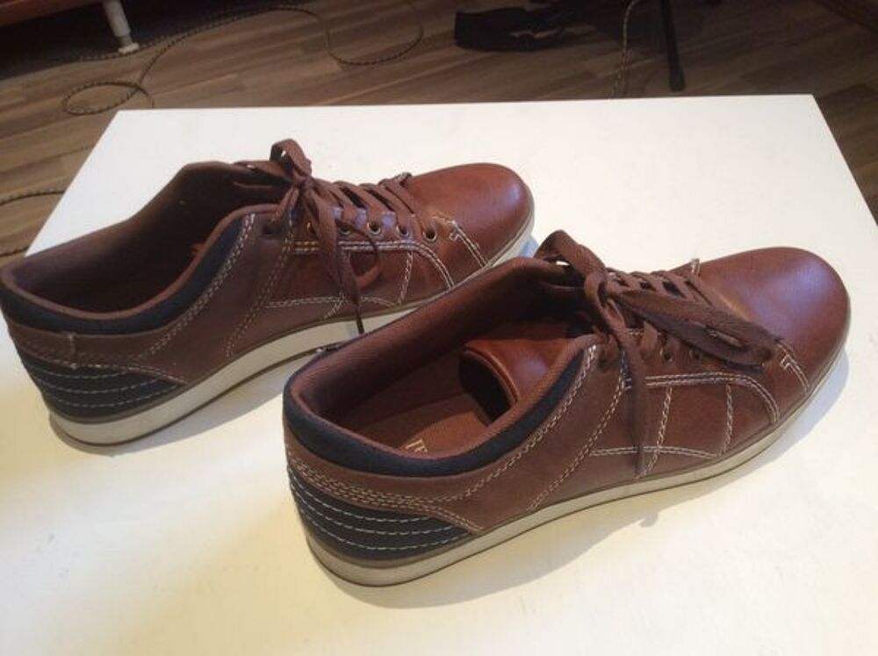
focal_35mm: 32
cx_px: 439
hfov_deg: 56.9
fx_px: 810
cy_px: 328
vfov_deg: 44.1
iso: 100
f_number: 2.4
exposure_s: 1/25
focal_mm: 3.3
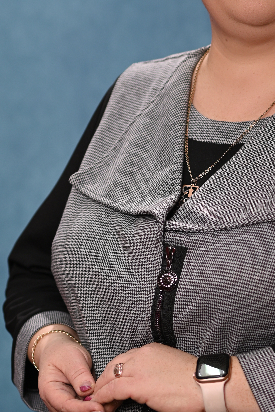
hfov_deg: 7.4
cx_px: 245
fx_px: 2129
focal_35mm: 186
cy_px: 190
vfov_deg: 11.1
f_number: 2.8
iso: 200
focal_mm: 85
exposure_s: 1/200
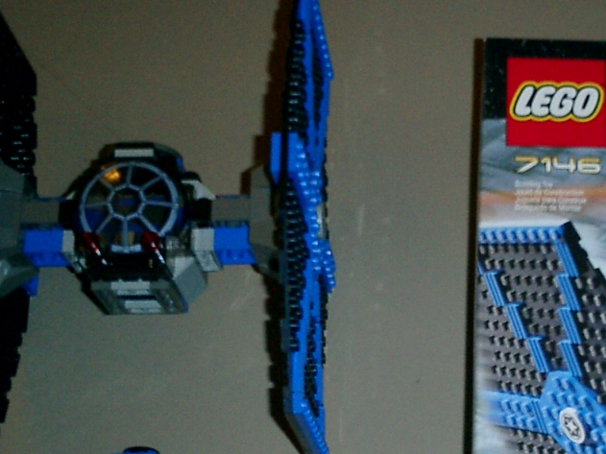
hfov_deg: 26.3
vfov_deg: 19.7
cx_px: 456
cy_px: 427
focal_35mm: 73
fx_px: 1278
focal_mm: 7.5
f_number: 3.2
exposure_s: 1/30
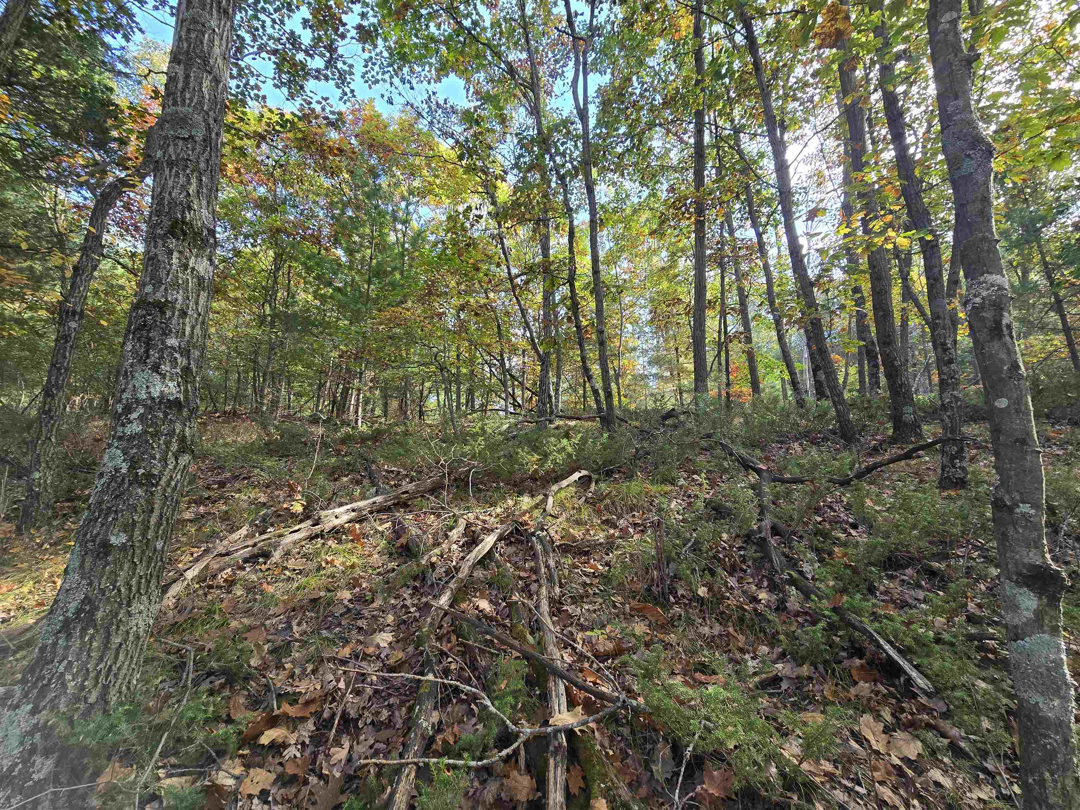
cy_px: 405
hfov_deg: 106.2
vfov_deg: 89.9
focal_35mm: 13
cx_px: 540
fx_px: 406
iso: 64
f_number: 2.2
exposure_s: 1/120
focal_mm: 2.2
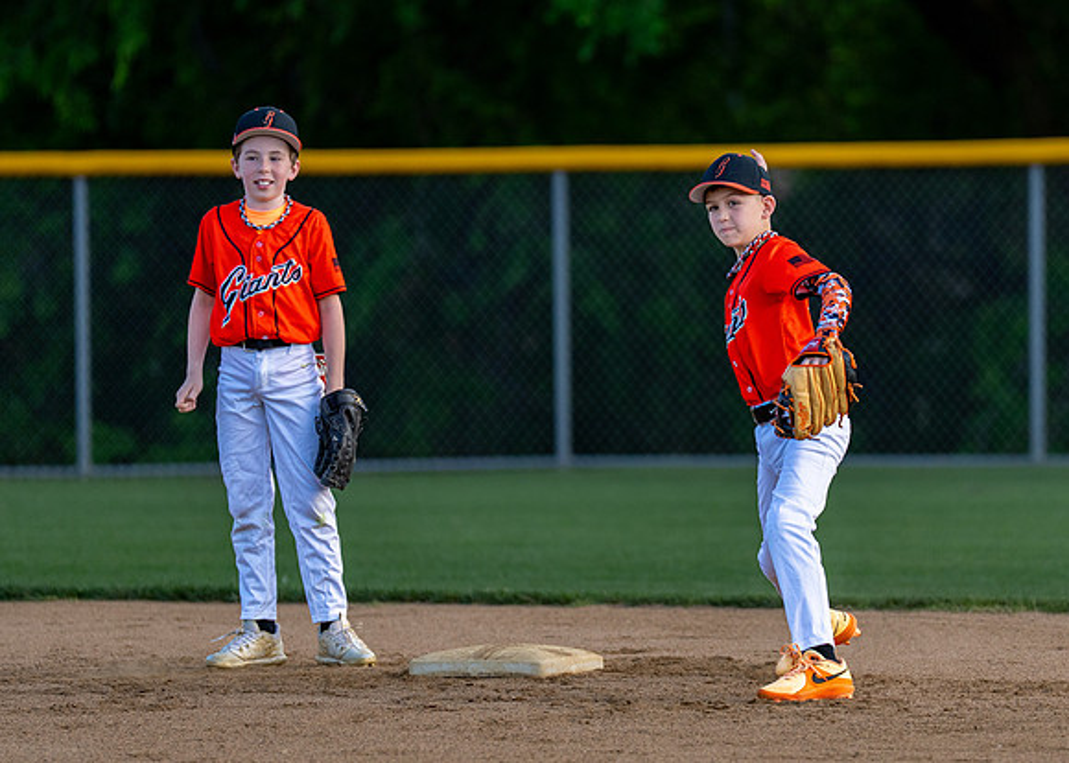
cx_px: 708
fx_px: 11638
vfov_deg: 3.8
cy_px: 361
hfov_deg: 5.3
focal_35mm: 383
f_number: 2.8
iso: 250
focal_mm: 200
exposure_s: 1/1600
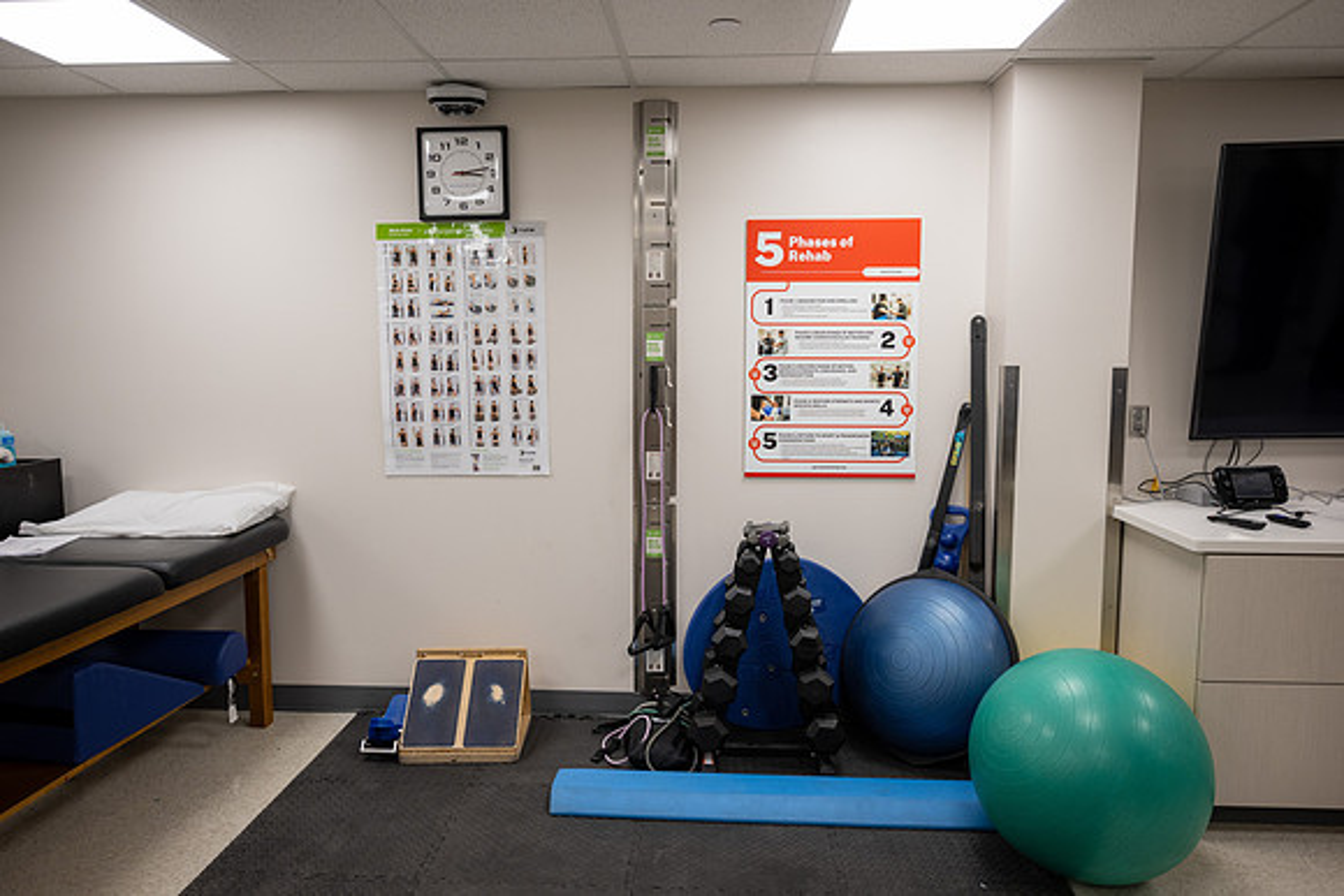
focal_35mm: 25
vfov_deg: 51.9
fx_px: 921
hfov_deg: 72.2
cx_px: 672
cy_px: 448
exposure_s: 1/160
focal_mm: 24.5
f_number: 4
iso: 500
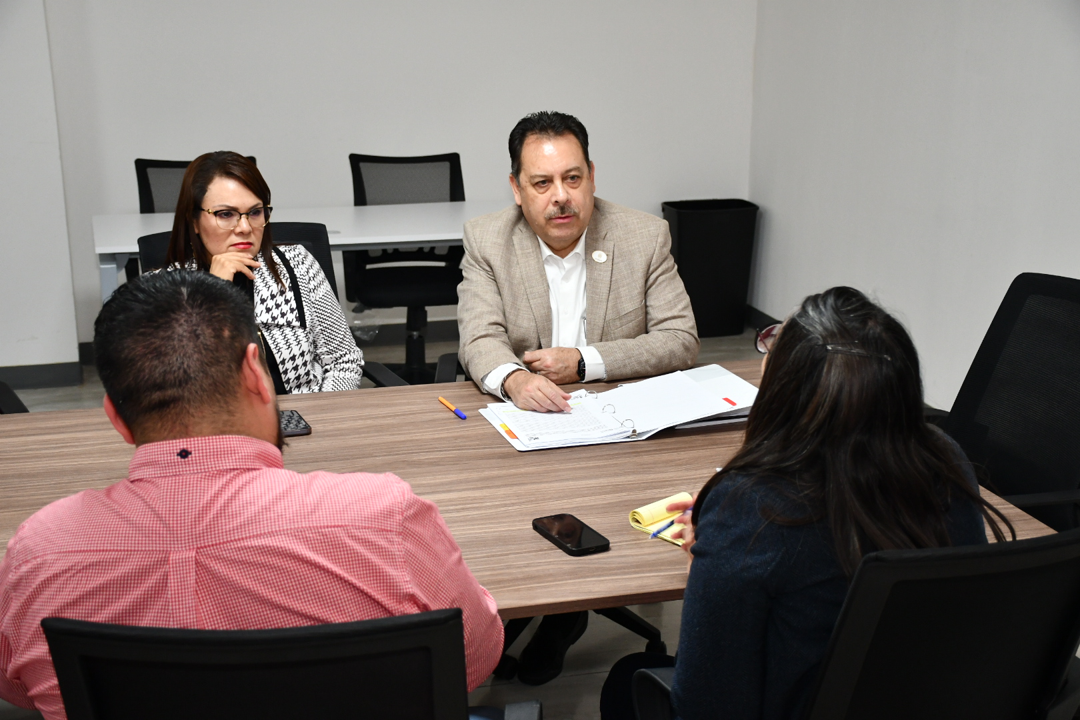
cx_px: 540
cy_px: 360
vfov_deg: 26.5
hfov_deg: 38.9
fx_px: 1530
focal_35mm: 51
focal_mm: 34
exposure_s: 1/60
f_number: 4.2
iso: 1100
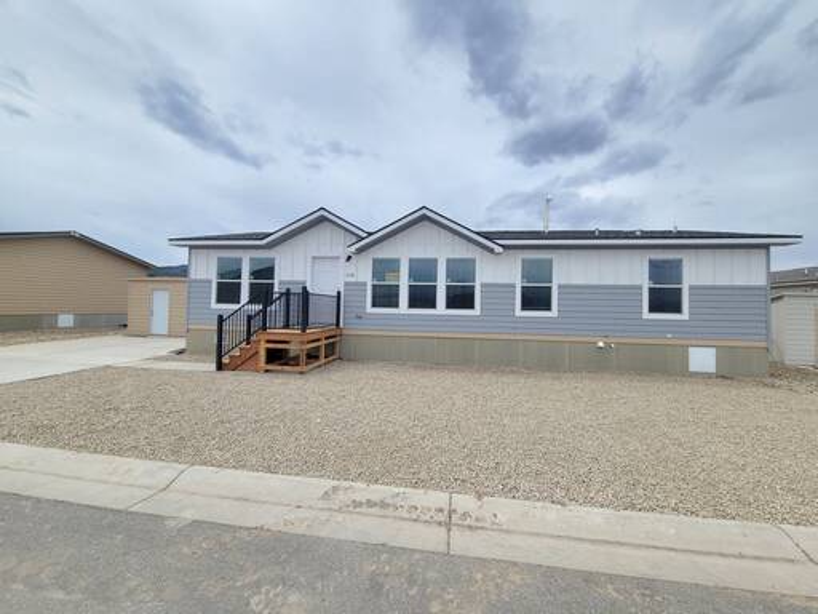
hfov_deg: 106.2
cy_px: 307
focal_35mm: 13
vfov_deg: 89.9
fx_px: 307
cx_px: 409
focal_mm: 2.2
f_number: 2.2
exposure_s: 1/1297
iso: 50
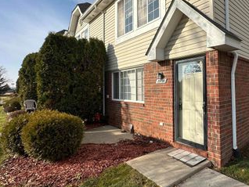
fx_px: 158
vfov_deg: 60.9
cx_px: 176
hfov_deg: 72.7
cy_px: 82
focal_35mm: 22
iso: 50
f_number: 2.2
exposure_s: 1/2506
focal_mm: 2.22
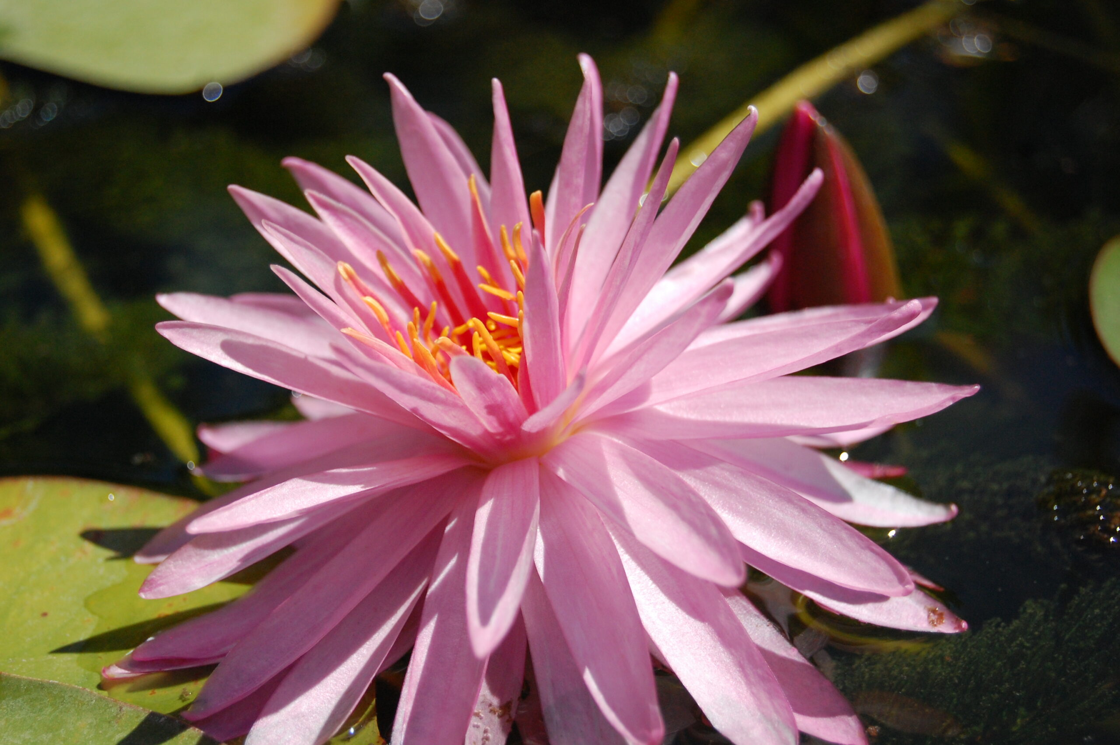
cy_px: 372
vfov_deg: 16.5
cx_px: 560
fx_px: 2564
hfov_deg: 24.6
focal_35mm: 82
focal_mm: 55
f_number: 5.6
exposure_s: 1/4000
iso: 800
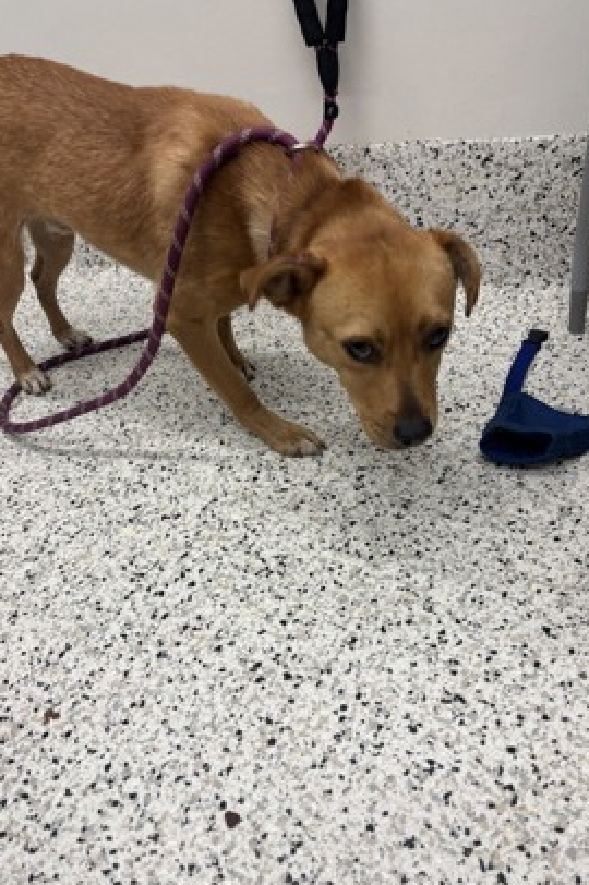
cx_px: 293
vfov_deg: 65.5
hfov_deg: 46.3
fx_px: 688
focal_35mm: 28
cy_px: 456
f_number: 1.6
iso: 80
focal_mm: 5.96
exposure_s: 1/120
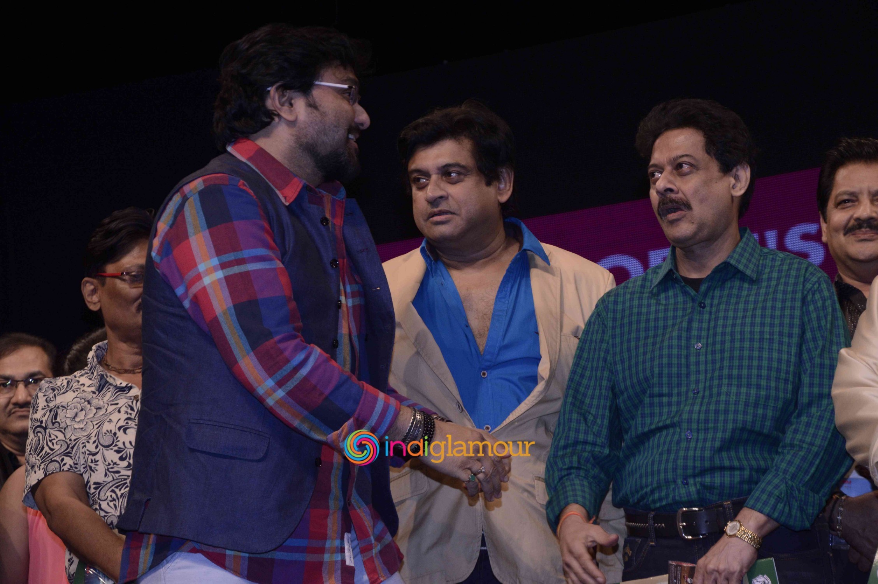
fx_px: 3107
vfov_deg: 10.7
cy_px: 292
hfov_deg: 16.1
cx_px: 439
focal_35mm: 128
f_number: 8
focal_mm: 85
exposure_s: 1/200
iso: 800
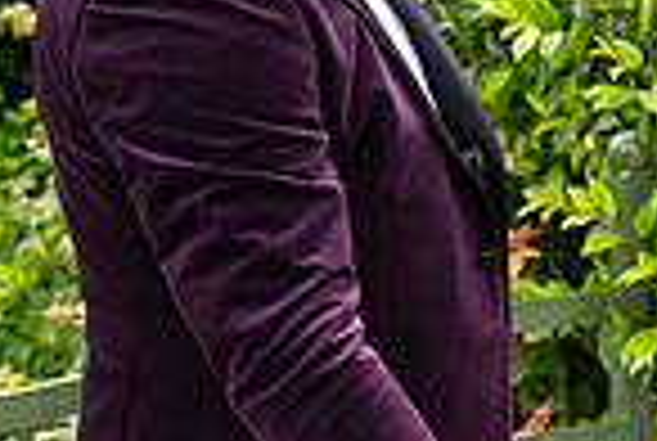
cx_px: 922
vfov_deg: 12.0
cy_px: 272
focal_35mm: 115
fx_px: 2103
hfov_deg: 16.5
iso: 250
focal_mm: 29
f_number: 3.5
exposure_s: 1/1250
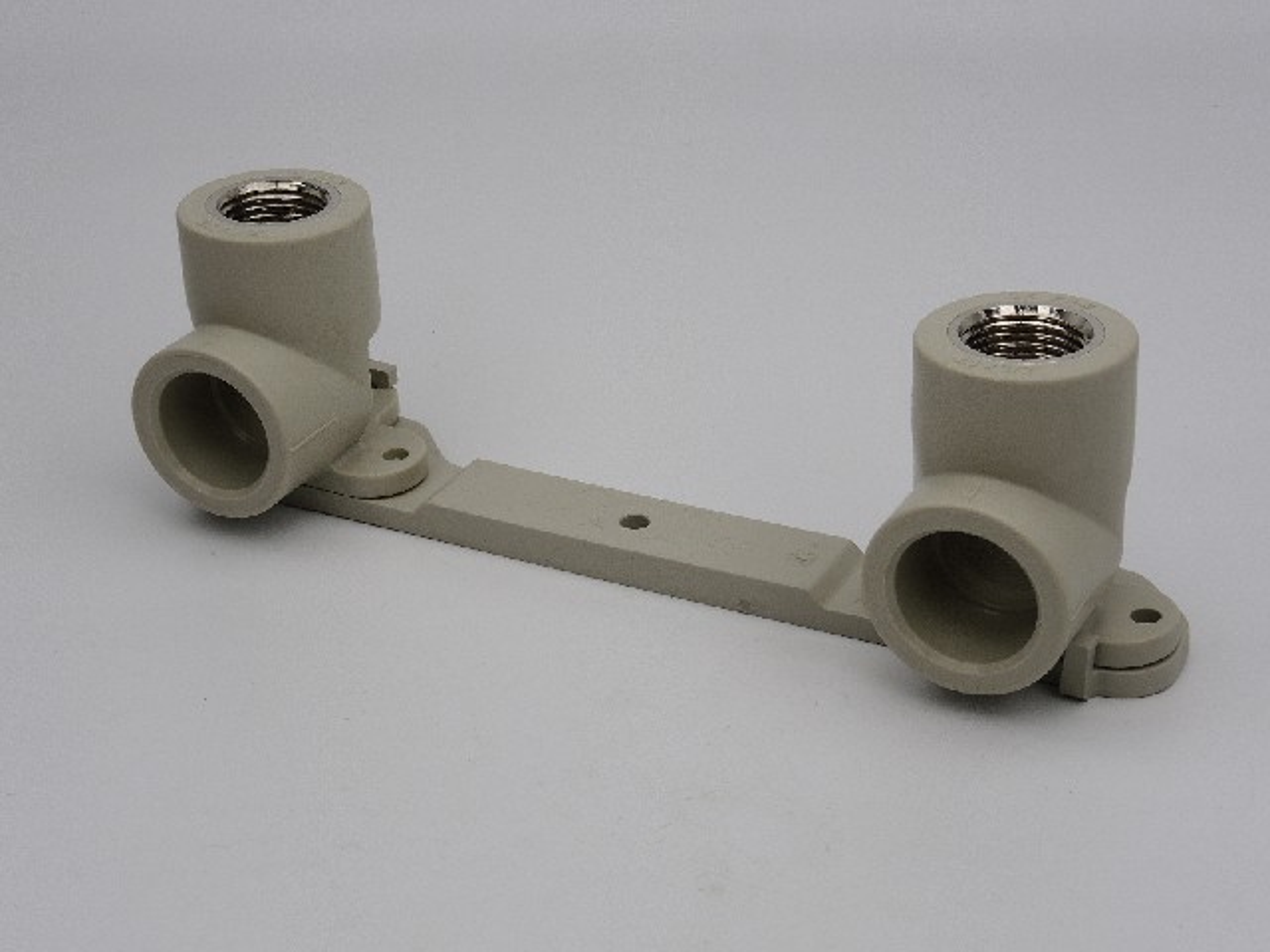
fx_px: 2421
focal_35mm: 66
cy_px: 476
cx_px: 635
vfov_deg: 22.3
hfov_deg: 29.4
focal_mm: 14.1
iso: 100
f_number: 8
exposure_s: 1/500
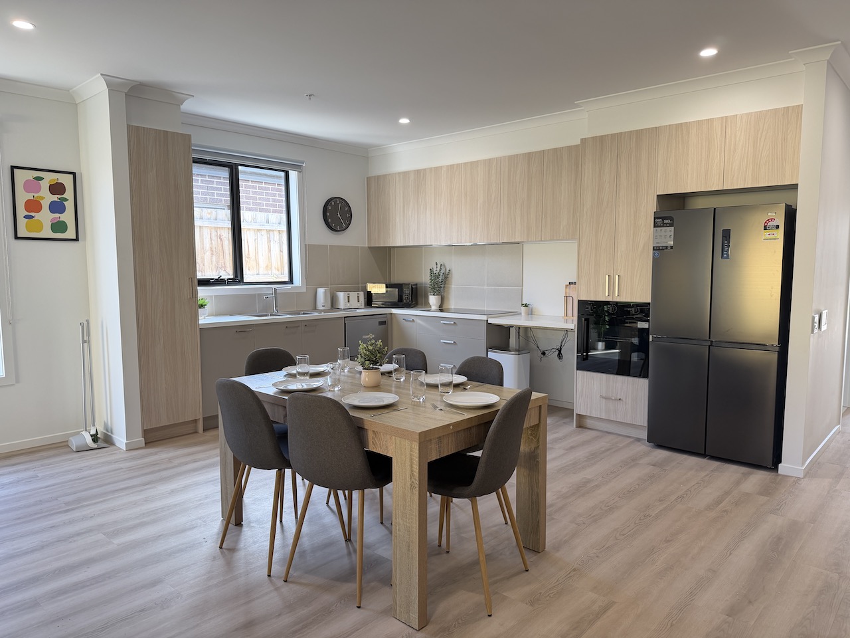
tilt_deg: -6.2
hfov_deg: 71.6
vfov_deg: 56.8
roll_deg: +0.0
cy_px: 319
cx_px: 425
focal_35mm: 24
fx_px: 589
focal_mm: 6.76
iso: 200
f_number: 1.78
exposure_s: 1/100
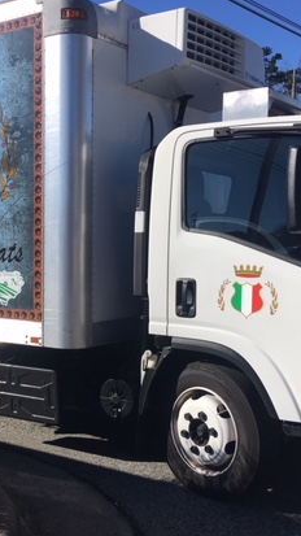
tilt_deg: -5.0
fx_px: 696
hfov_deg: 24.1
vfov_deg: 42.1
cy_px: 267
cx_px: 75
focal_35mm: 49
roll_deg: +0.9
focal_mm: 4.15
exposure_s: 1/2653
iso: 25
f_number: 2.2
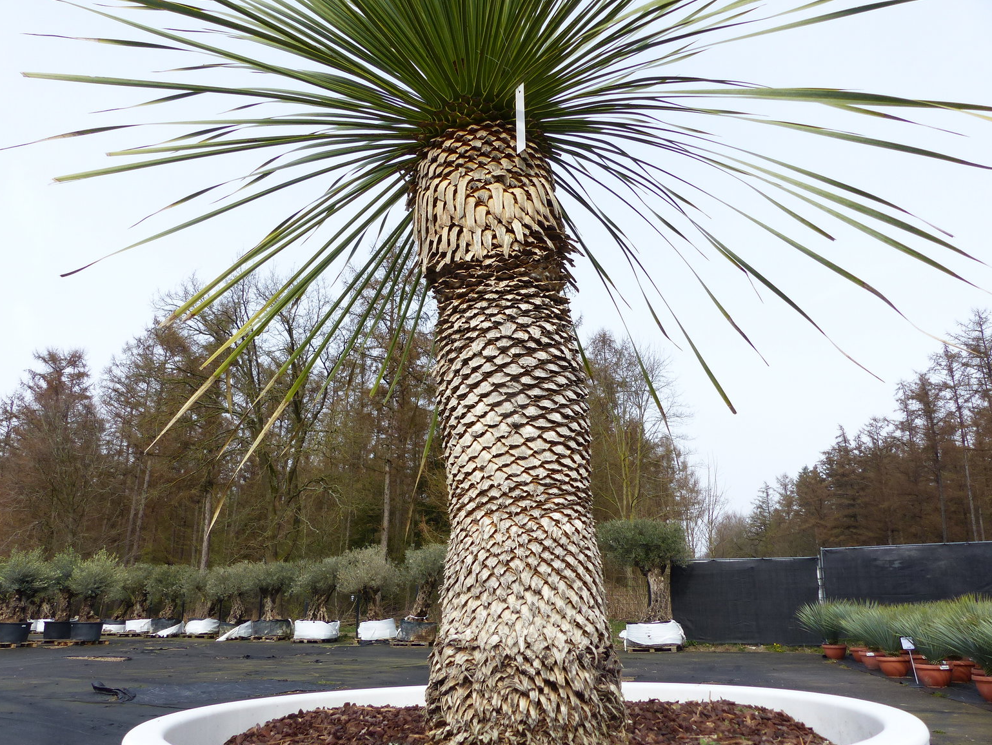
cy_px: 371
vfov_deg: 53.1
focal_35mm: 26
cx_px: 478
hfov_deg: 67.3
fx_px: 745
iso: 100
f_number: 4
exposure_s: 1/500
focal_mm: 4.5
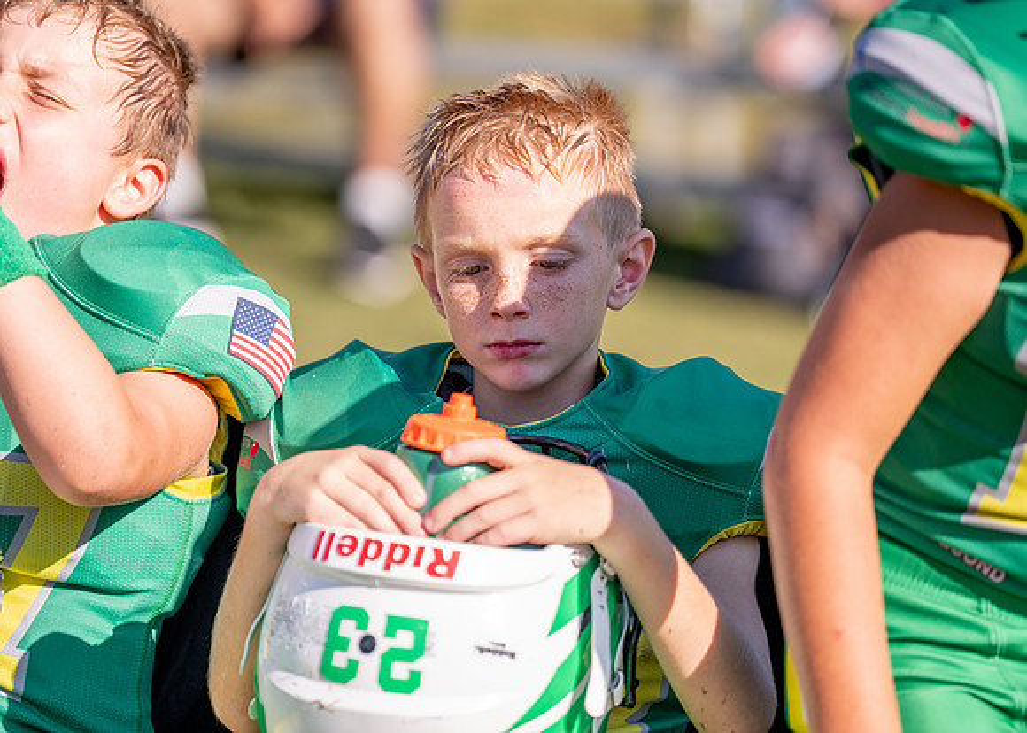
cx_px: 529
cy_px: 346
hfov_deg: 10.1
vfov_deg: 7.2
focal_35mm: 200
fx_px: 5827
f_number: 2.8
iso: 250
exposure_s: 1/3200
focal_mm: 176
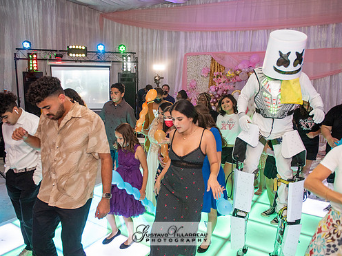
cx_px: 170
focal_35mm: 27
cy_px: 127
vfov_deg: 51.4
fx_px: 267
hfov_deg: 65.3
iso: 1250
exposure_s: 1/125
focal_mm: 24
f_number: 3.2
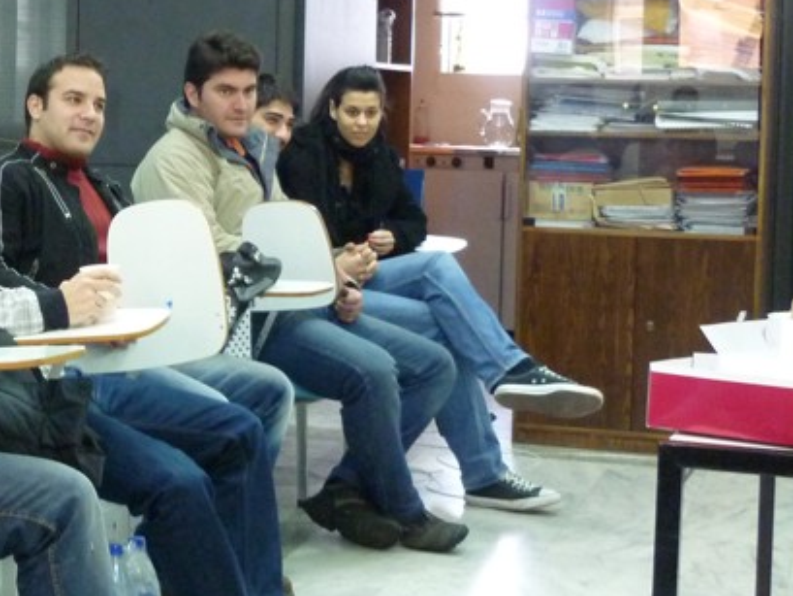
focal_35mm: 90
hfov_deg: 20.8
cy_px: 174
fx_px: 2062
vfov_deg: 16.4
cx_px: -59
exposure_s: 1/25
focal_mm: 6.4
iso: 400
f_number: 3
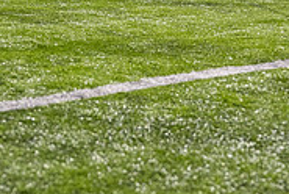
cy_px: -76
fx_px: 780
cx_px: 87
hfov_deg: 20.9
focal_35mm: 97
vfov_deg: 13.5
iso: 1250
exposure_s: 1/500
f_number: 3.2
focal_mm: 31
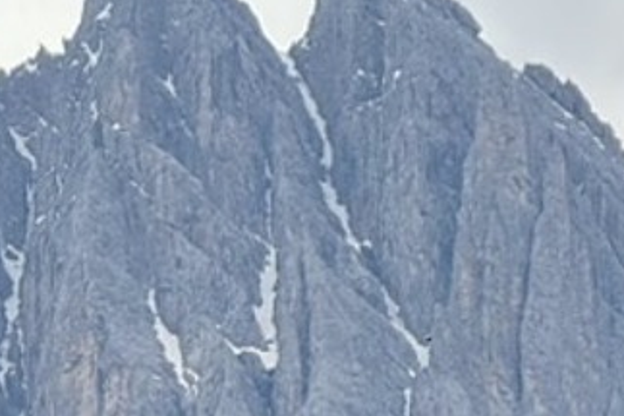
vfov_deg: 2.4
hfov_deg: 3.7
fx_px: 9649
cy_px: 1378
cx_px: -112
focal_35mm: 557
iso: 50
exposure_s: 1/596
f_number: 2.8
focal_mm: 15.66
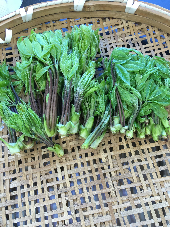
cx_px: 85
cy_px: 114
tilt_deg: -64.5
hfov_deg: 48.2
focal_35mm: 29
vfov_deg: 61.7
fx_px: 190
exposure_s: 1/30
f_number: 2.2
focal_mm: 4.15
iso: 50
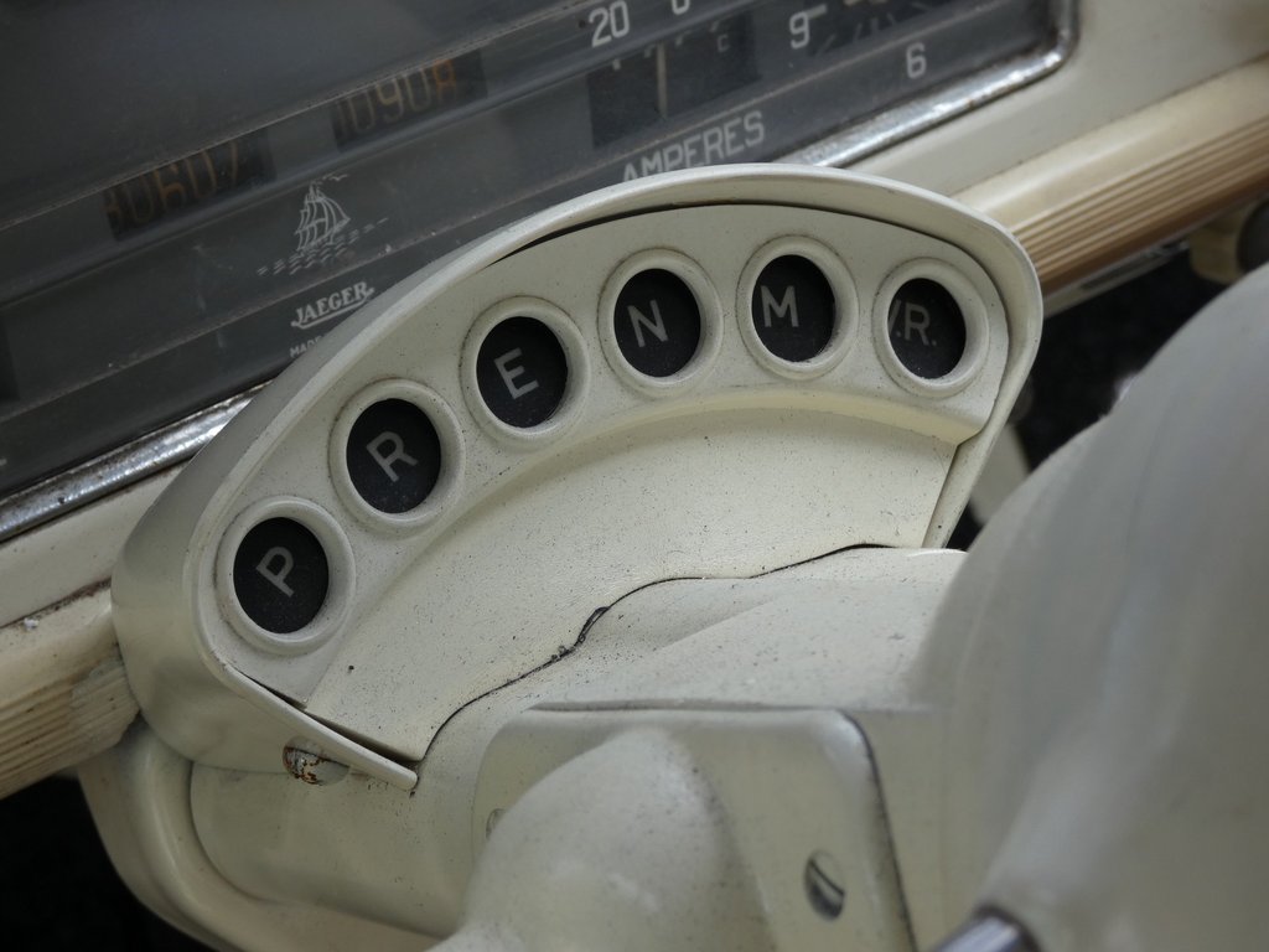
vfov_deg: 17.0
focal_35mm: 87
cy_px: 476
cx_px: 634
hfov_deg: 22.5
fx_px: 3189
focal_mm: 15.6
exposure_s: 1/80
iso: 100
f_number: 4.6
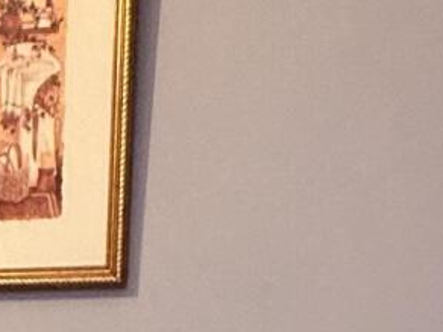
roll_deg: -1.1
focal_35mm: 96
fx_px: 1229
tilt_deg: -11.2
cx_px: -96
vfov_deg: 13.1
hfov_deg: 19.2
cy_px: 688
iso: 500
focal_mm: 2.22
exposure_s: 1/60
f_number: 2.2
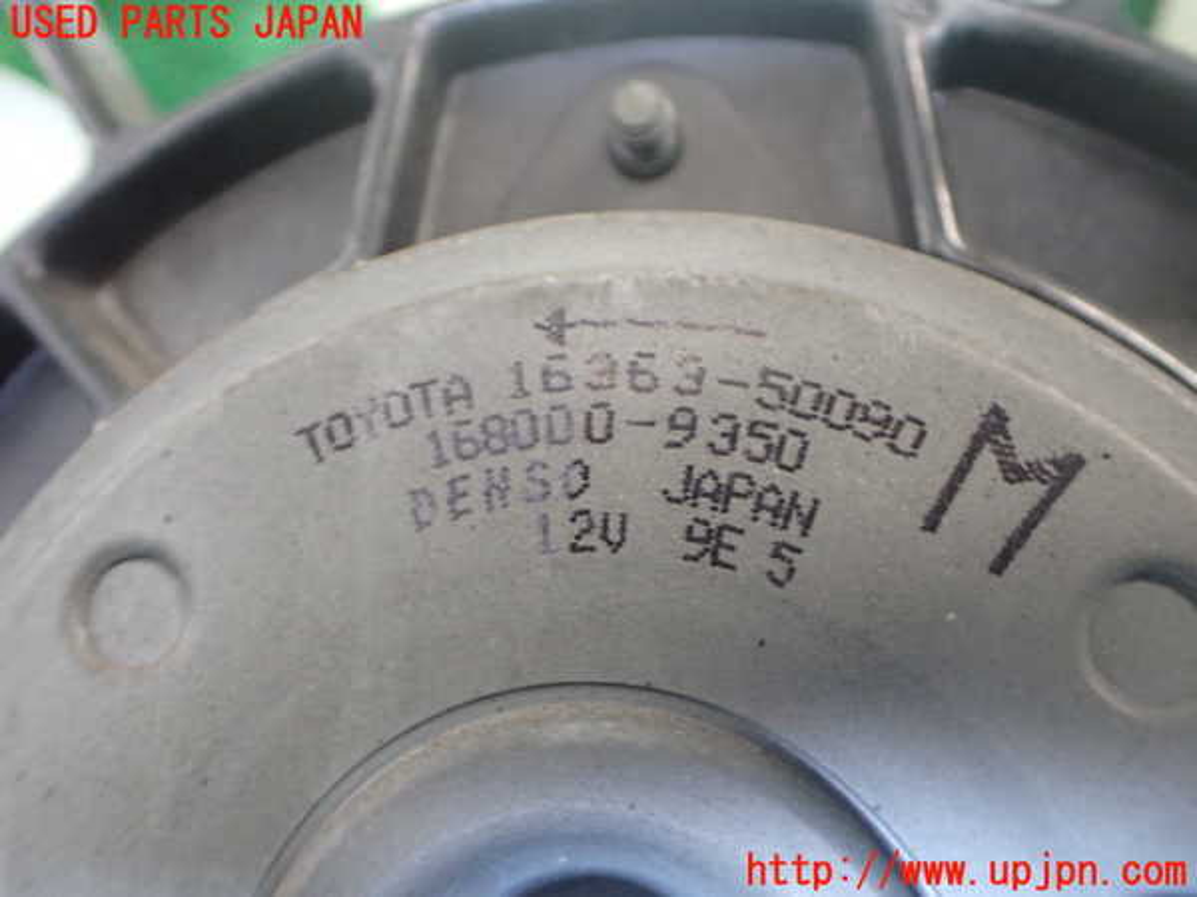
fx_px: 1037
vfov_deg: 46.8
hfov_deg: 60.0
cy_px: 448
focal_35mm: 30
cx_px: 598
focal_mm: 5.4
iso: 800
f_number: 2.3
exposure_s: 1/40
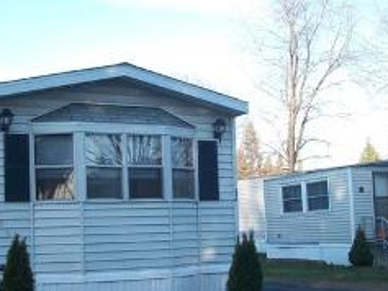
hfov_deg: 35.3
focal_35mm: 54
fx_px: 606
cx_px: 136
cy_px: 204
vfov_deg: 26.8
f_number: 2.9
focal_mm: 5.7
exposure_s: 1/250
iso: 80
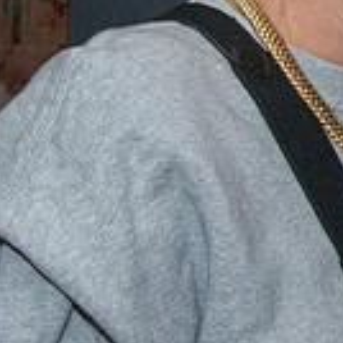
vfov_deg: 6.3
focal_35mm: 276
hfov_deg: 6.2
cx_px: 568
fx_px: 3094
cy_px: -60
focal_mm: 50
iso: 5000
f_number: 18
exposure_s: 1/160
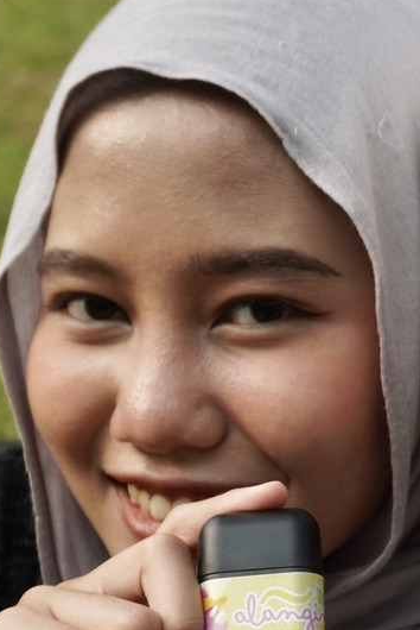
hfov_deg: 15.7
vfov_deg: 23.3
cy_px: 498
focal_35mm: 86
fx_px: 1503
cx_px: 376
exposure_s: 1/640
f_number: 4.5
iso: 250
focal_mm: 28
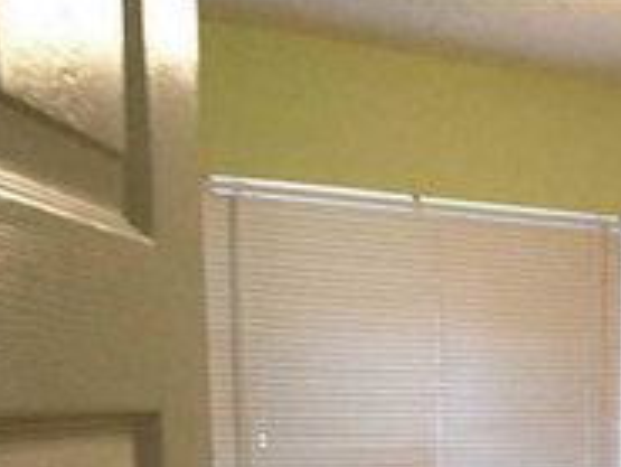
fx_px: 1364
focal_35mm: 76
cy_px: 524
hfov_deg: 23.8
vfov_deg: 18.6
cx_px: 700
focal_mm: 3.3
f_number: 2.4
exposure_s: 1/15
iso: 320
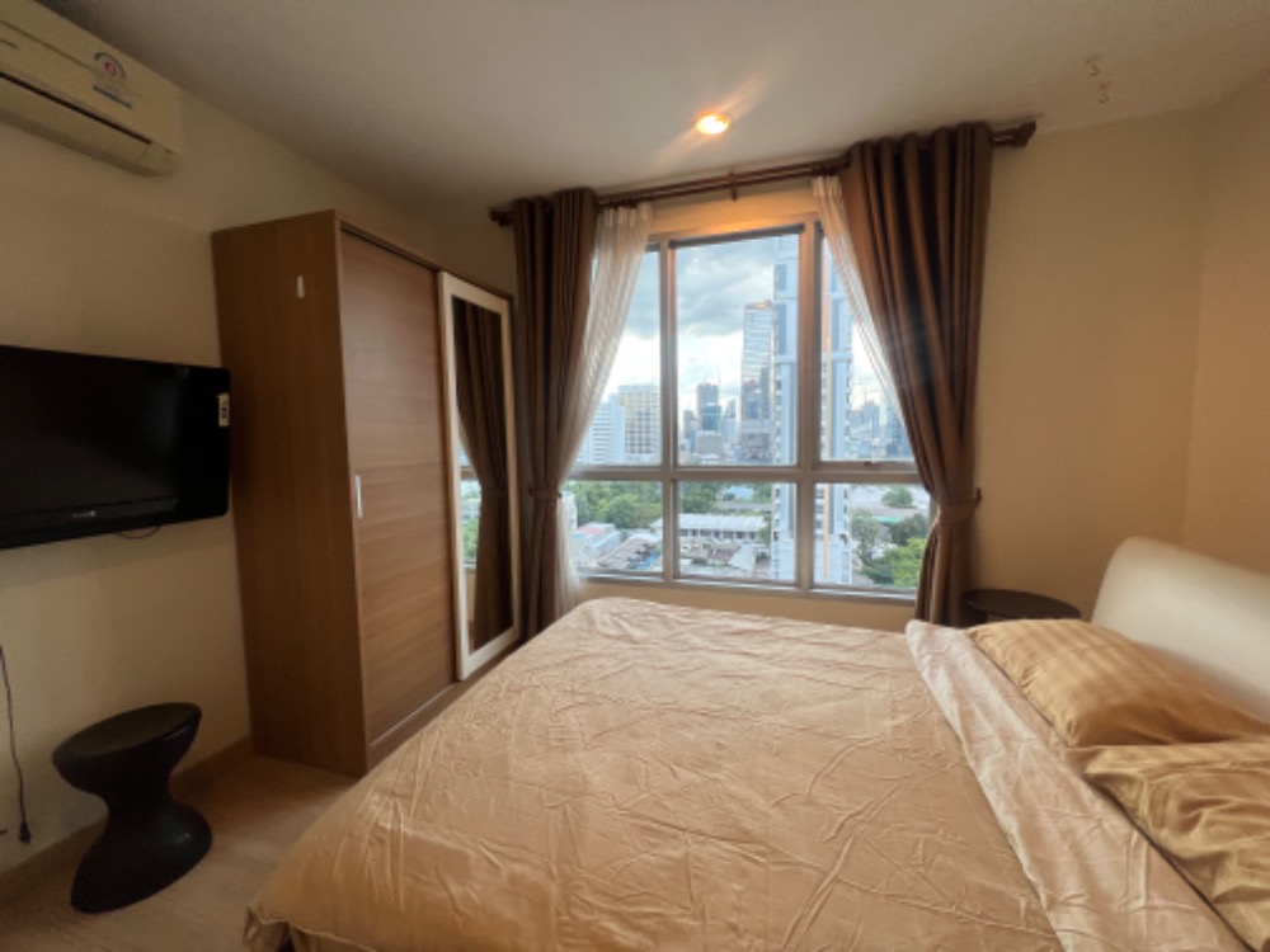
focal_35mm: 13
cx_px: 635
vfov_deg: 89.9
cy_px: 476
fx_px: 477
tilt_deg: -3.0
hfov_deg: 106.2
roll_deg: +2.5
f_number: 1.8
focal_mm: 1.57
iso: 64
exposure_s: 1/120
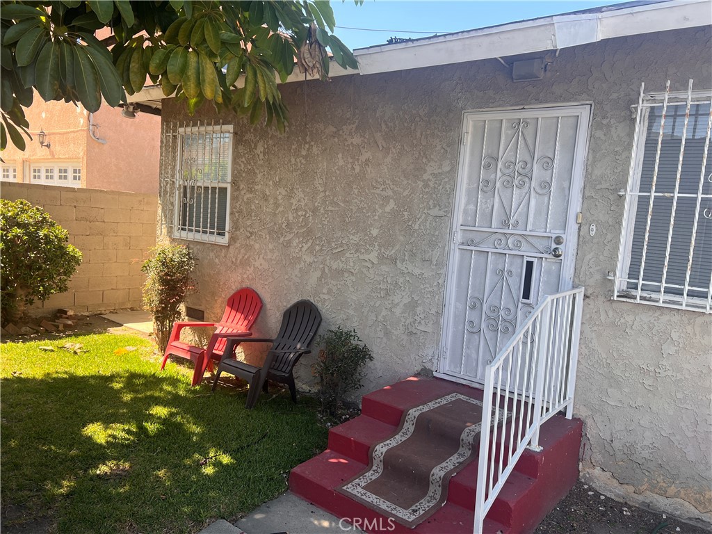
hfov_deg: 67.3
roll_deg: -4.1
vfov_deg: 53.1
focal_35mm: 26
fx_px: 535
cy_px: 267
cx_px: 356
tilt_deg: -6.3
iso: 50
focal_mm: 5.7
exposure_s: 1/658
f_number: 1.5
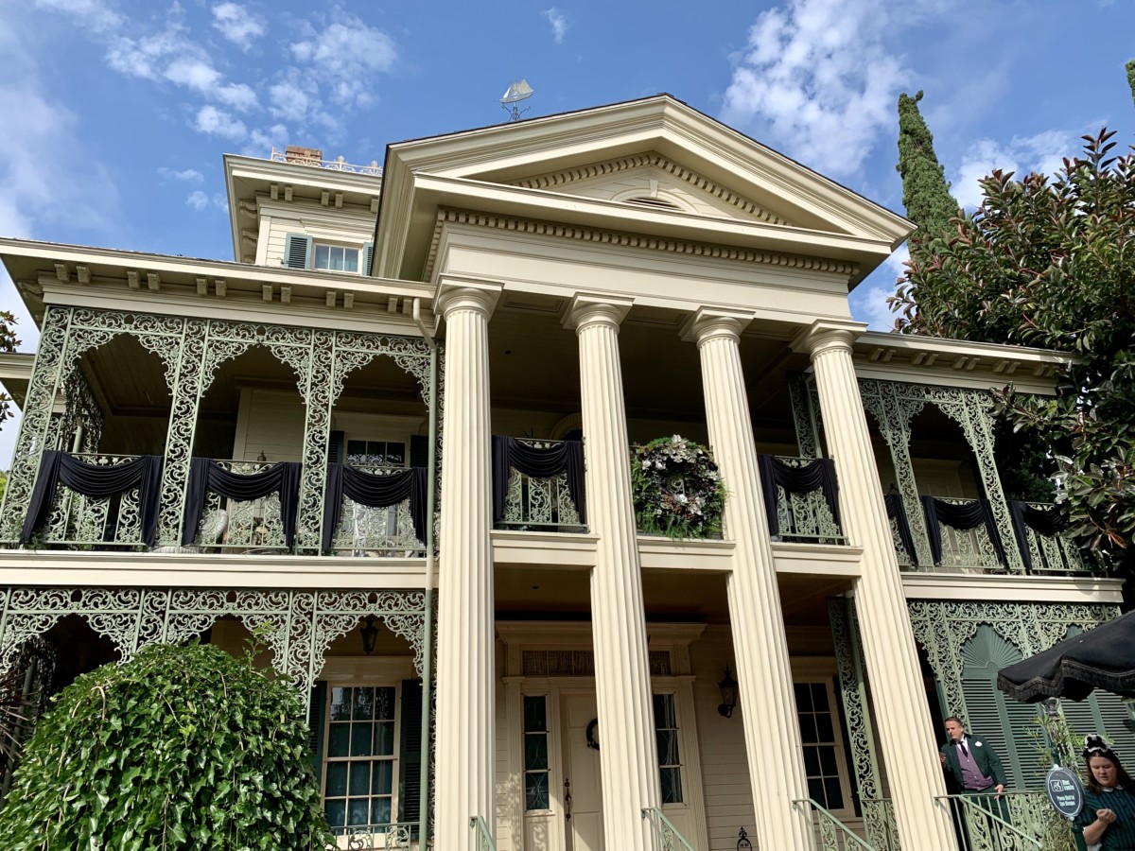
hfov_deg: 67.3
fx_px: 852
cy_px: 426
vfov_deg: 53.1
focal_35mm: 26
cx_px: 568
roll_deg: +2.0
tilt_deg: +24.4
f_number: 1.8
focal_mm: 4.25
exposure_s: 1/2208
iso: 25
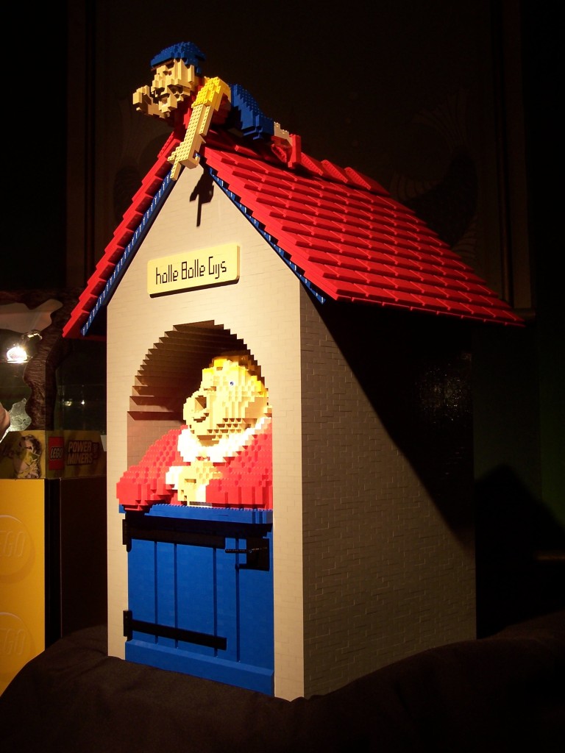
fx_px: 936
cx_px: 282
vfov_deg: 43.9
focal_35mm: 43
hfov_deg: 33.6
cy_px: 376
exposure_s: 1/10
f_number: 2.9
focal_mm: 7.1
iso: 80
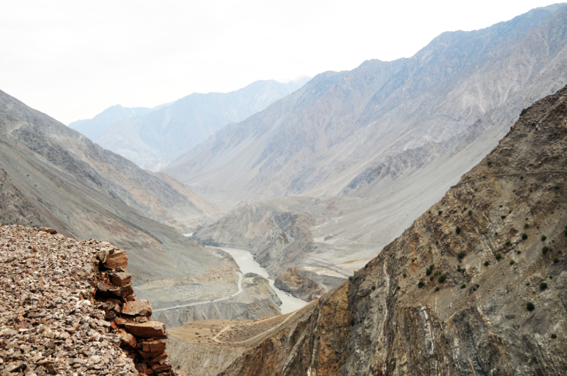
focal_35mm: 39
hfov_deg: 49.6
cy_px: 188
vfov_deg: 34.1
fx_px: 613
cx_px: 284
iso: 200
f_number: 4.5
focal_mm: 26
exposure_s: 1/800
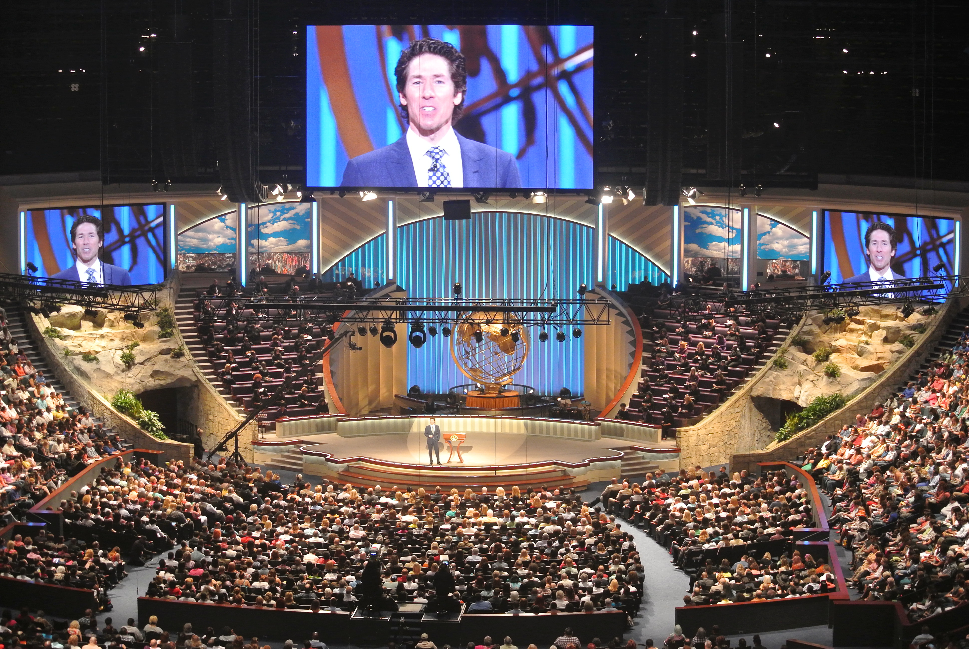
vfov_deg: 16.9
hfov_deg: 25.0
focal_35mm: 81
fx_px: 2183
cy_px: 324
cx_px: 484
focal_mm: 30
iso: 800
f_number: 3.8
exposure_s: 1/30
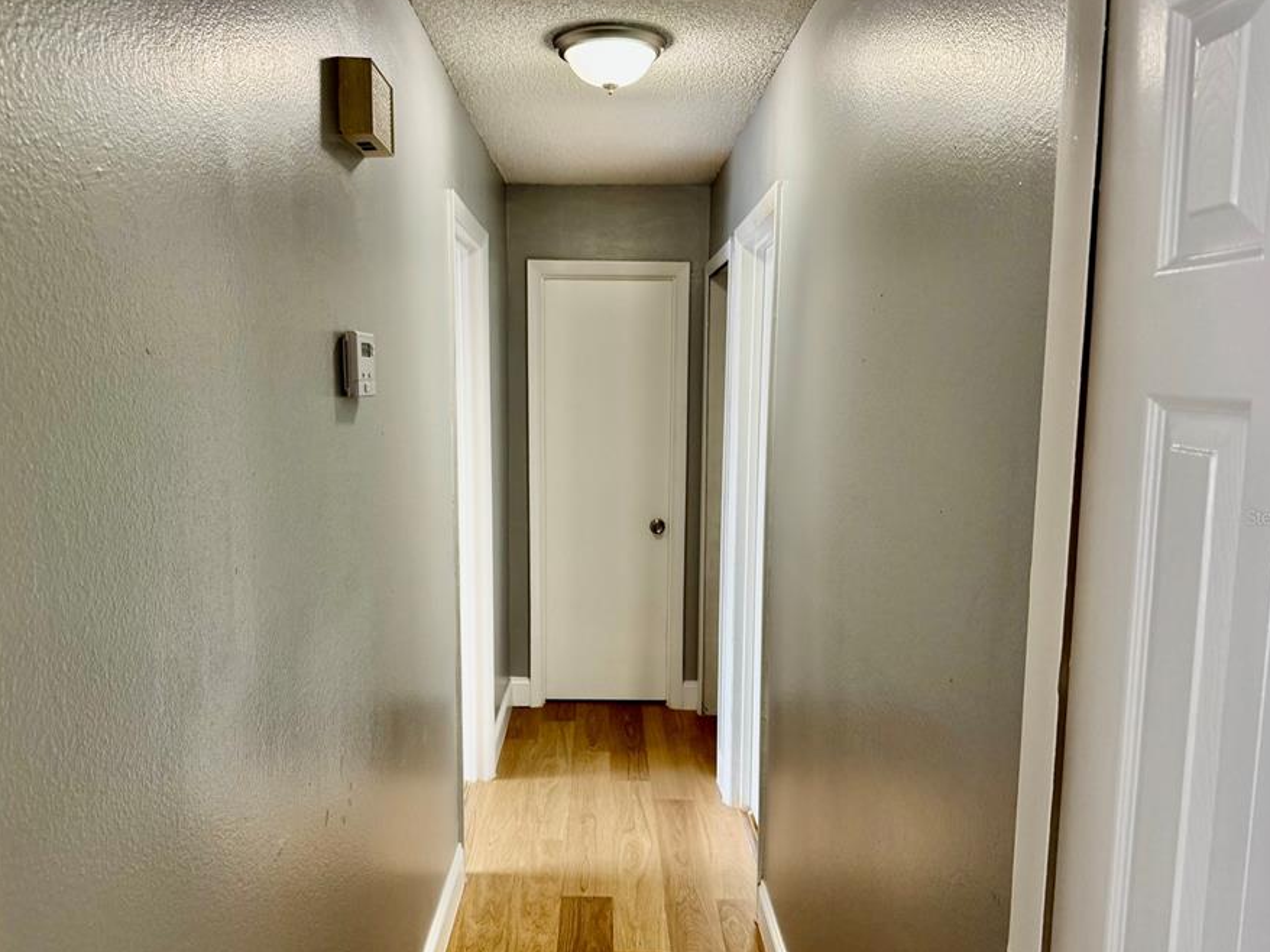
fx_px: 1027
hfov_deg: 63.4
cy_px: 517
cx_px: 593
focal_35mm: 28
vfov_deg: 49.7
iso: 160
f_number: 1.78
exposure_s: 1/60
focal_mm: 6.76
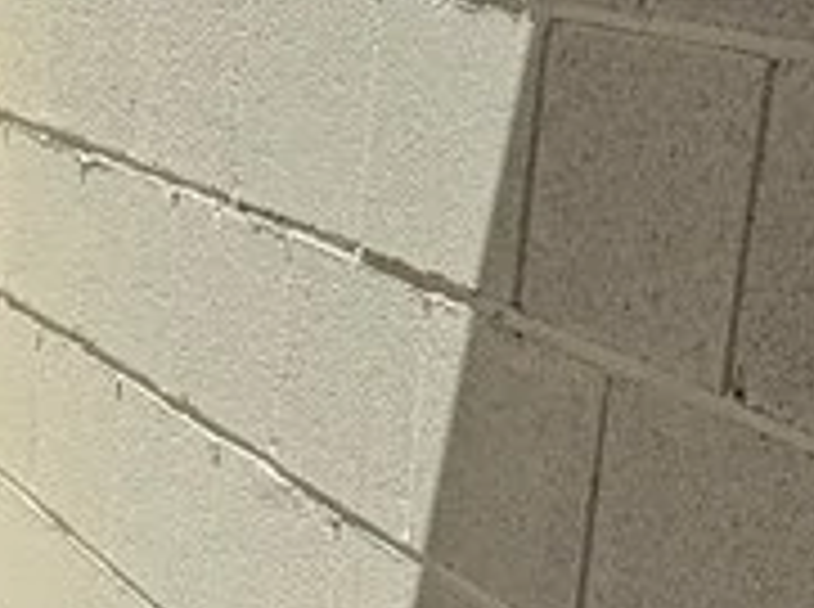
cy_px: 1858
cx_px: -551
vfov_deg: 8.8
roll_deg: +0.5
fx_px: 3192
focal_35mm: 136
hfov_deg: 13.4
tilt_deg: -32.7
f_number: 1.78
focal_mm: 6.76
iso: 80
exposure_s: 1/10417
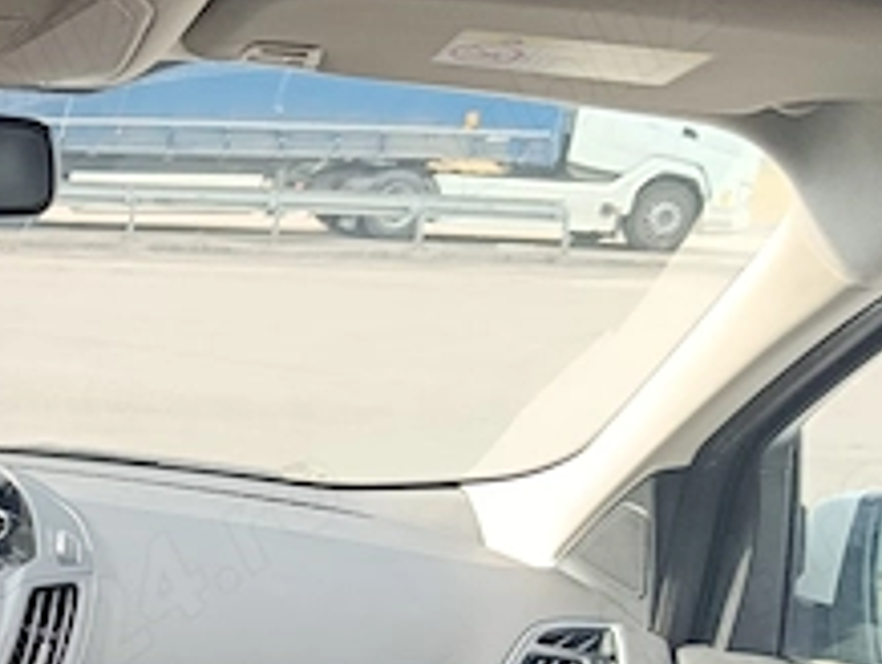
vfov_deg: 21.4
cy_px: 696
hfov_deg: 25.9
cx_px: -206
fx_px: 1684
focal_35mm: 66
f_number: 1.7
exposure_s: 1/100
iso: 104
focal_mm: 5.24
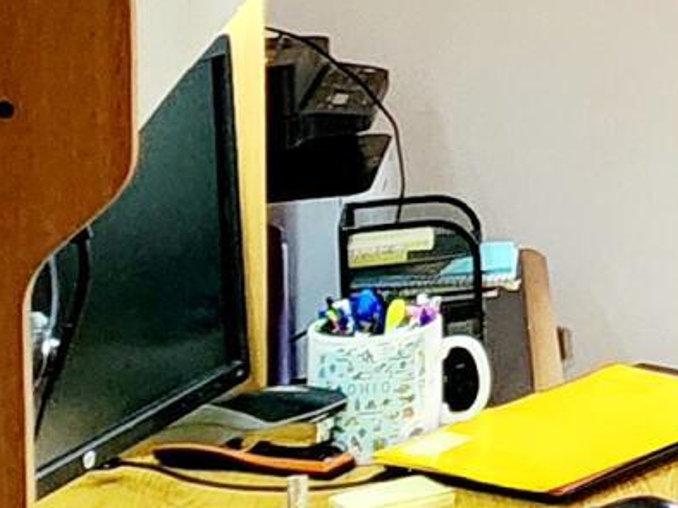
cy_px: -117
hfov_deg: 13.6
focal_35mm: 99
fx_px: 1938
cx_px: 1685
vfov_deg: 14.4
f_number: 2.2
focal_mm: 2.2
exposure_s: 1/60.2
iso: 320
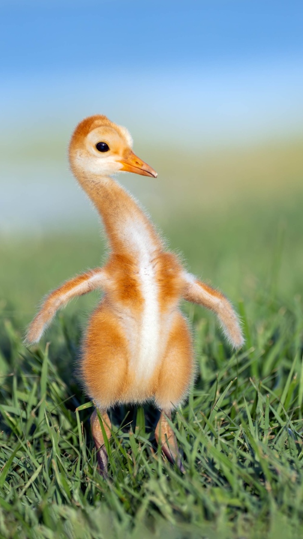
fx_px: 5414
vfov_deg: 5.7
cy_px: 270
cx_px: 140
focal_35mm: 379
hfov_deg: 3.2
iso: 500
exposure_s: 1/640
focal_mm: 361
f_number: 6.3
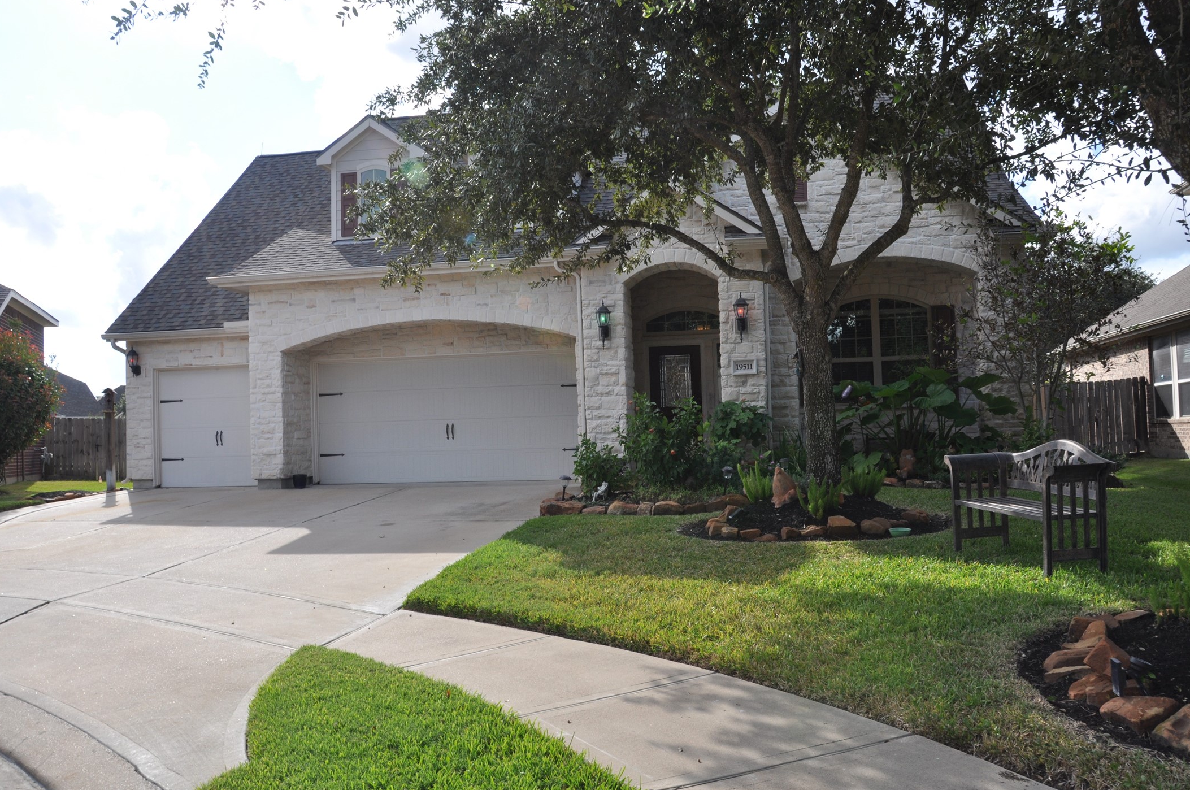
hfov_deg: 60.4
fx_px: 1023
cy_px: 395
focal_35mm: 31
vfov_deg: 42.2
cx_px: 599
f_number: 13
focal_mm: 20
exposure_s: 1/160
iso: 200
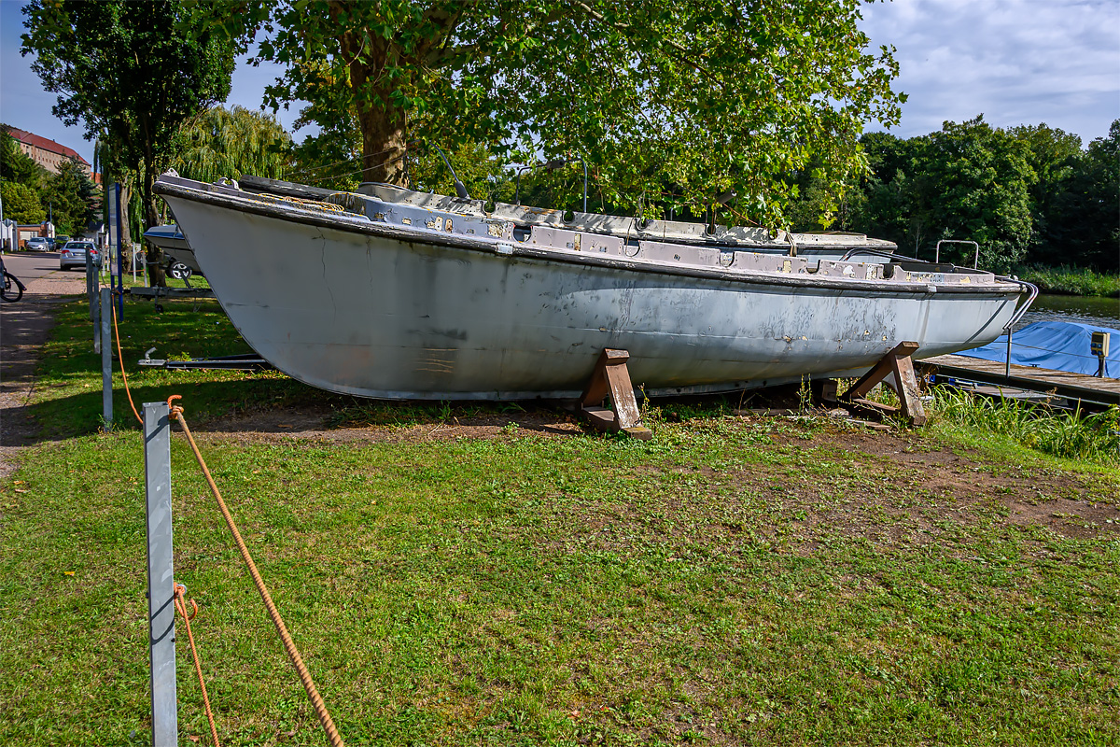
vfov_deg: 53.1
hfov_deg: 73.7
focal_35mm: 24
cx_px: 560
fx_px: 747
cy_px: 374
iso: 200
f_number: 8
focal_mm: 16
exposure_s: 1/750
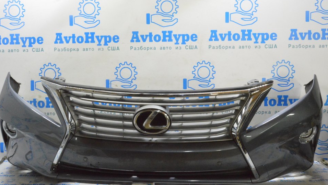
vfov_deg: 32.0
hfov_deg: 54.0
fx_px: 322
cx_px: 162
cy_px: 79
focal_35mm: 37
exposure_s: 1/15
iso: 6400
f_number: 20
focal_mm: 22
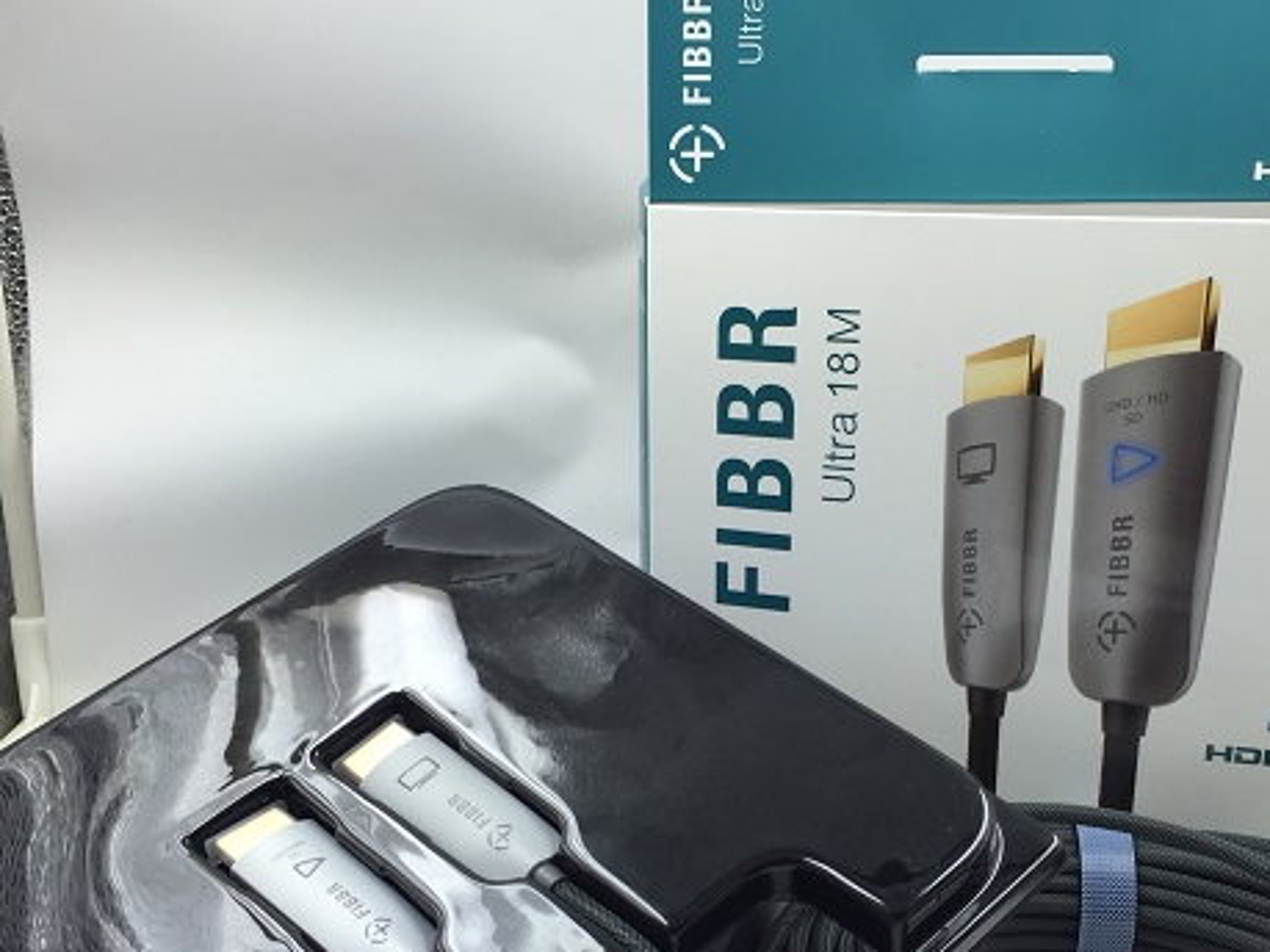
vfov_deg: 31.0
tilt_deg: -17.1
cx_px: 697
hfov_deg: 41.2
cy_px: 708
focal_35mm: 46
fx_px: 1687
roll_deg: -0.3
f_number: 2.2
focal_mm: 4.15
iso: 32
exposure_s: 1/153
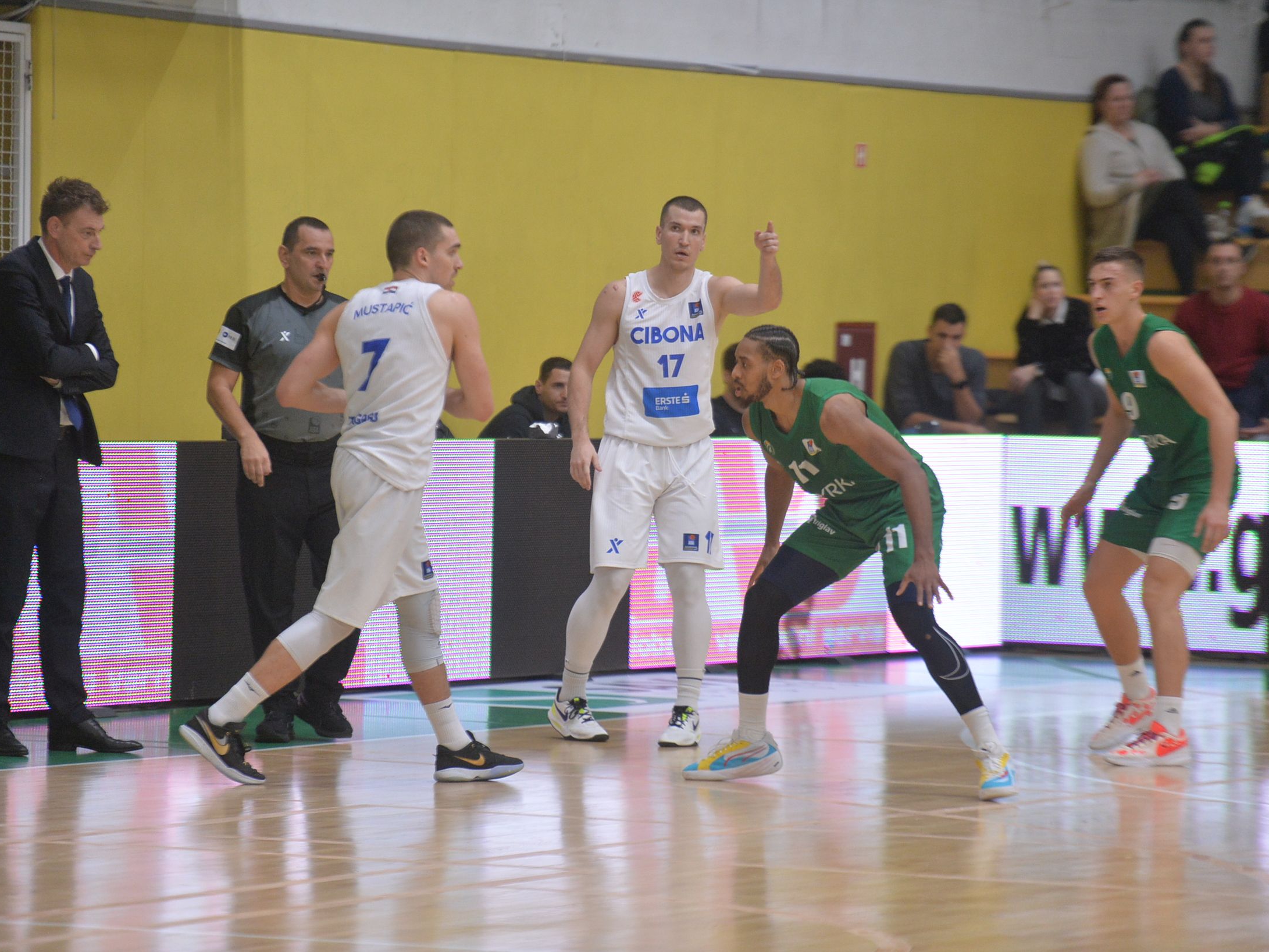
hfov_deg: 9.1
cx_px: 644
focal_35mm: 217
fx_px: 7956
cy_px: 476
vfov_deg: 6.8
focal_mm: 200
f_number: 2.8
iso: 2500
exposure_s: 1/800
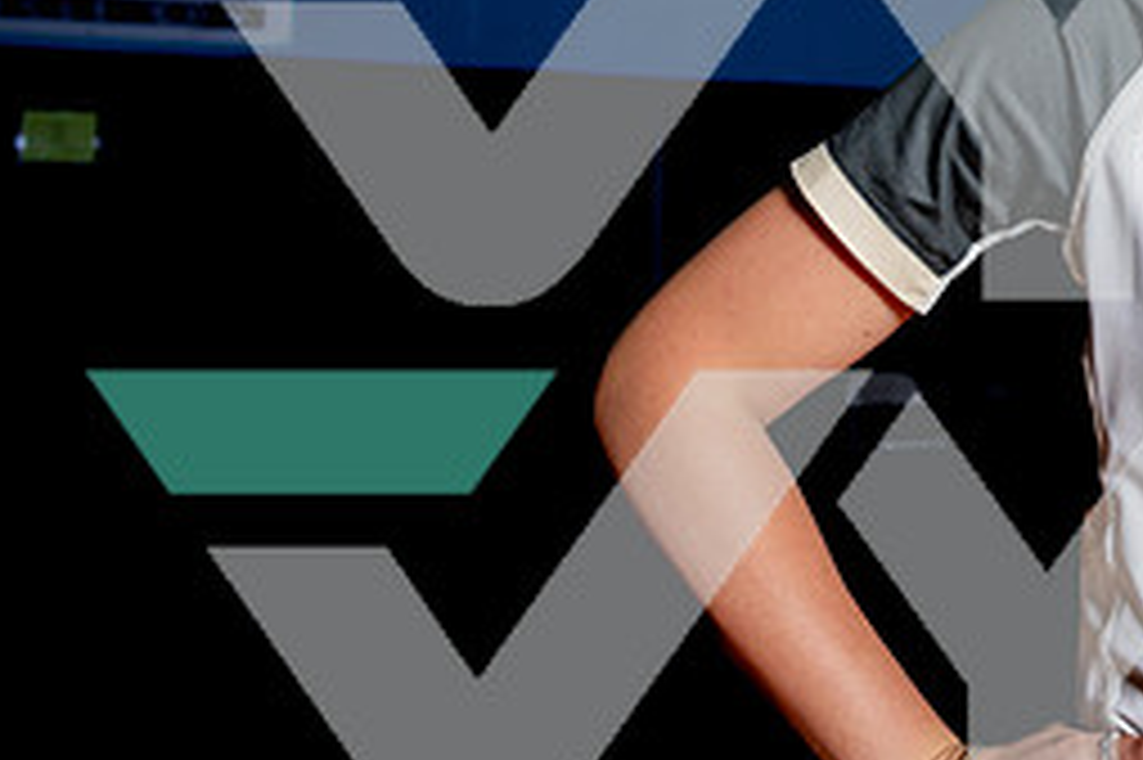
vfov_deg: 19.6
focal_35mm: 68
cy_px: 65
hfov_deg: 27.3
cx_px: 1246
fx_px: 2158
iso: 250
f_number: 4.5
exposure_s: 1/200
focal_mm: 29
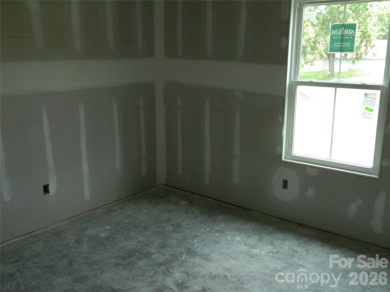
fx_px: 394
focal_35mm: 35
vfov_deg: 40.7
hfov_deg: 52.6
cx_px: 195
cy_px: 146
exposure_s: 1/320
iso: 400
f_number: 3.3
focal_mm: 6.2
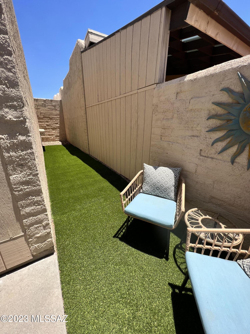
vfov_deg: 106.2
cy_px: 167
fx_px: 125
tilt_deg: -17.0
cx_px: 125
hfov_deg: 89.9
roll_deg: -0.2
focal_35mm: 13
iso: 32
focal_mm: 1.57
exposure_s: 1/881
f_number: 1.8
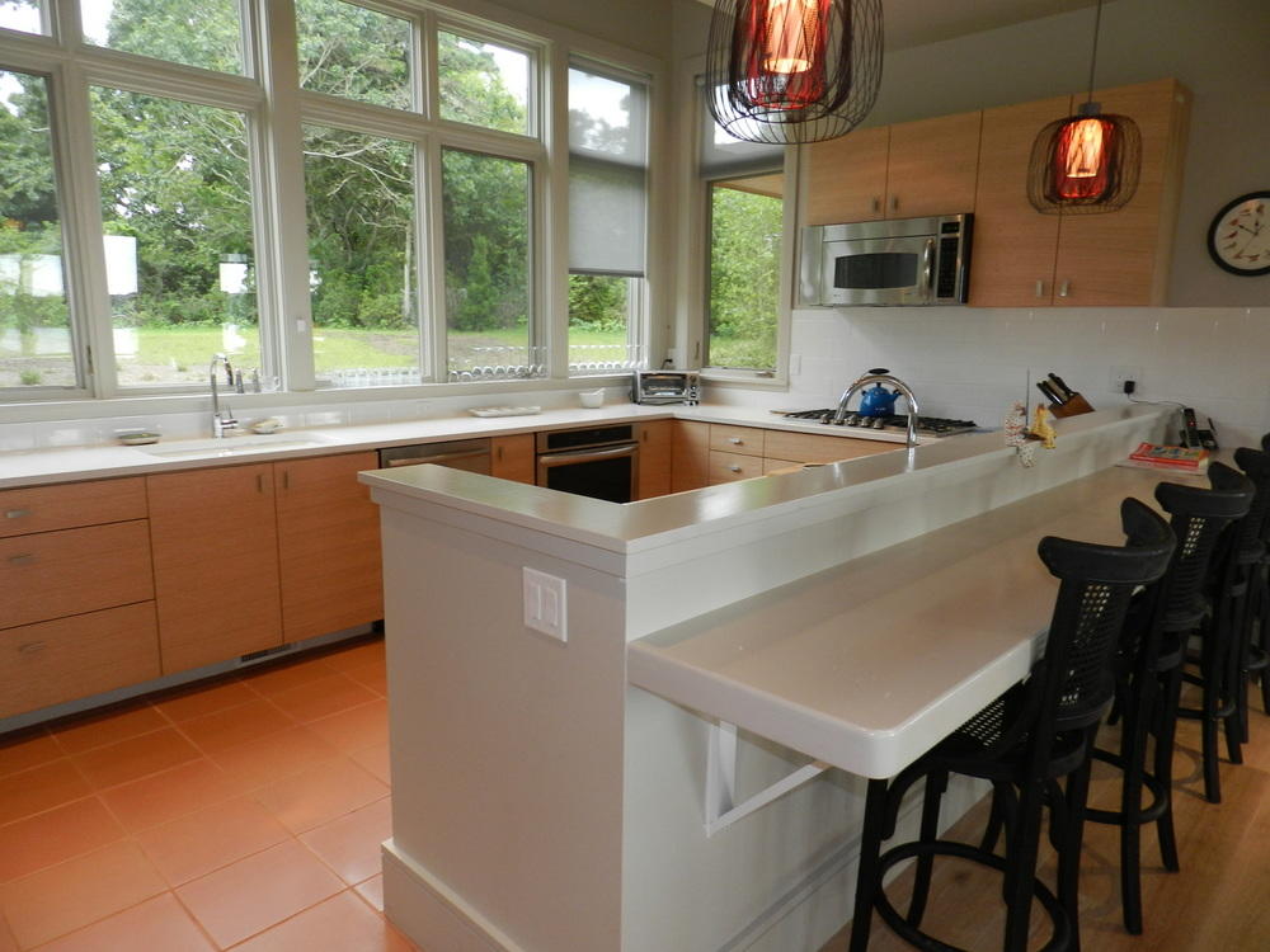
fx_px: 844
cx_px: 635
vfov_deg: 58.9
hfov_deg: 73.9
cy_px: 476
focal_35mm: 23
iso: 180
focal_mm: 4
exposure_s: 1/30
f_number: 3.4
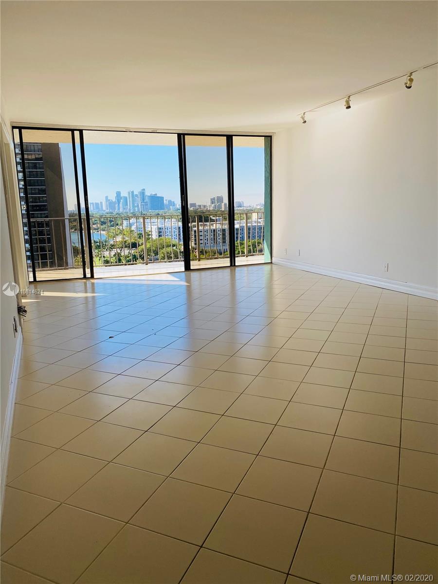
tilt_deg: -10.3
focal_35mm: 26
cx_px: 219
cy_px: 292
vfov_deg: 67.3
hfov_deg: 53.1
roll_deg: +1.2
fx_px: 439
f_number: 1.8
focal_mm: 4.25
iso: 32
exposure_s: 1/1565
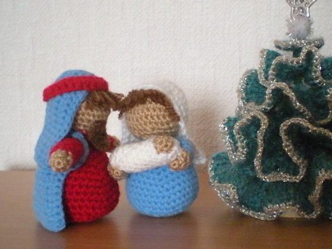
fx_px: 499
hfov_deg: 36.8
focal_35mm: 52
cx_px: 189
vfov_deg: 28.0
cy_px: 139
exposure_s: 1/2.7
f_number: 3.1
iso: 800
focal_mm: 6.3
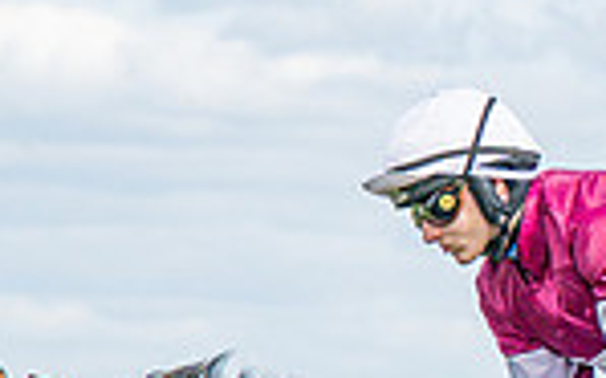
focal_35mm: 627
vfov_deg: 2.1
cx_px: 484
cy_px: 928
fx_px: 10351
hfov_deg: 3.4
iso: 400
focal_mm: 77
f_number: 4
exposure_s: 1/3200
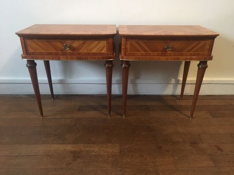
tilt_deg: -27.1
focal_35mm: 29
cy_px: 88
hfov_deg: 61.7
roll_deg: -0.8
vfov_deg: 48.2
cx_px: 117
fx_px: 196
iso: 200
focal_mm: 4.15
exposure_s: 1/17
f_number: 2.2
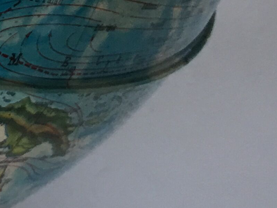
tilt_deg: -30.4
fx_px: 1168
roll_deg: -0.7
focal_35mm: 146
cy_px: -208
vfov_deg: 9.5
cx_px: -296
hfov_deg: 11.9
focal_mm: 4.15
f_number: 2.2
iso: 40
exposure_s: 1/17
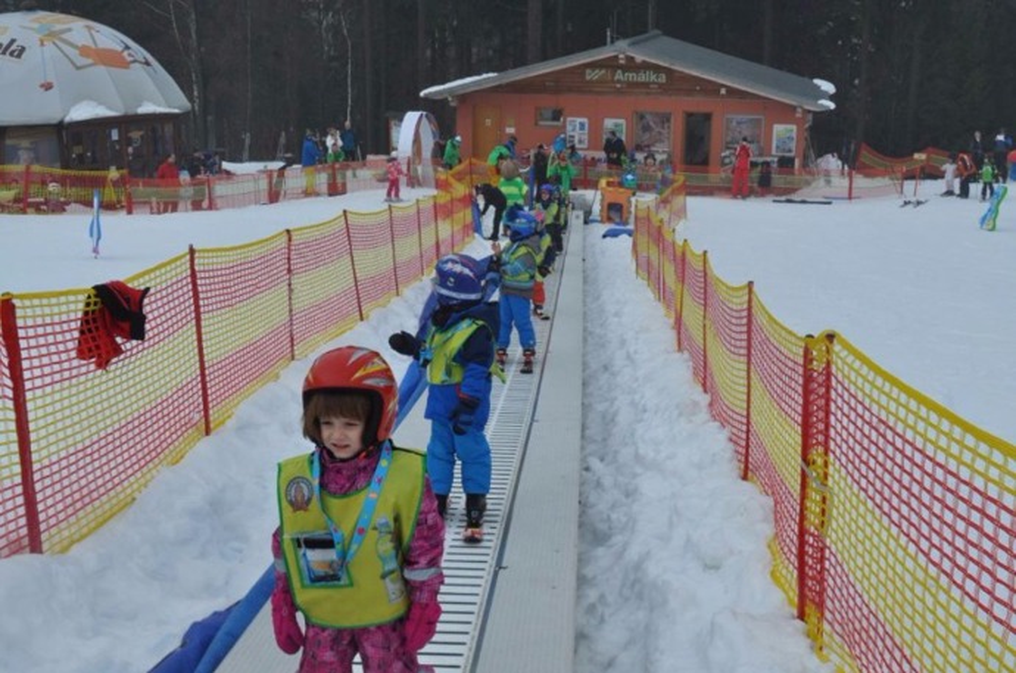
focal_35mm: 46
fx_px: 1310
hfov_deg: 42.4
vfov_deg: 28.8
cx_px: 508
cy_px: 336
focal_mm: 31
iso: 200
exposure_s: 1/160
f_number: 13
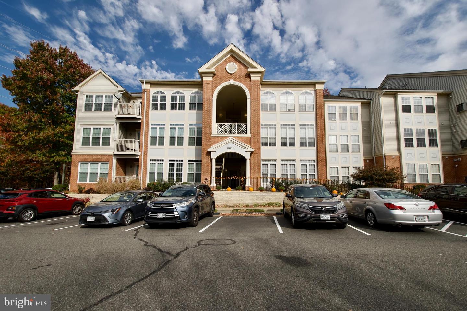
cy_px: 156
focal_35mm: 15
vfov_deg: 77.3
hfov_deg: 100.4
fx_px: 195
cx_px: 234
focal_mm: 10
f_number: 7.1
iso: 100
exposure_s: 1/640
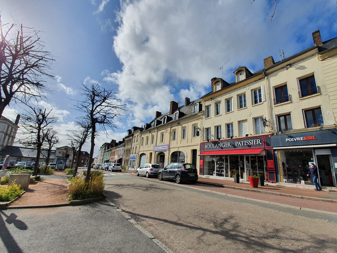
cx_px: 176
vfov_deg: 85.6
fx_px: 136
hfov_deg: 102.0
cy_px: 132
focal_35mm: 14
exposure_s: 1/2600
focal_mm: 1.8
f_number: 2.2
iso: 50
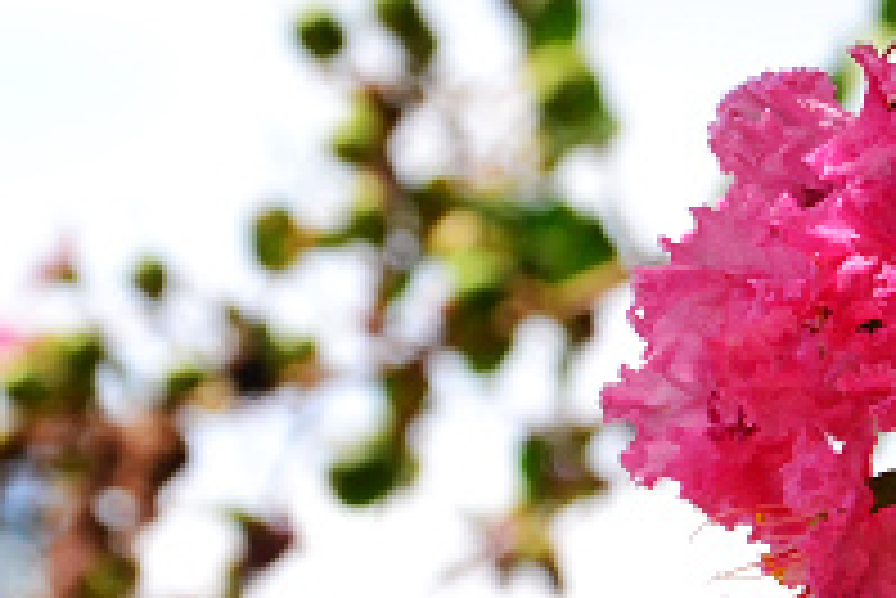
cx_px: 1081
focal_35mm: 271
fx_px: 6750
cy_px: 425
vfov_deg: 5.1
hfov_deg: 7.5
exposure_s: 1/250
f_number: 7.1
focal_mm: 45
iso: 100
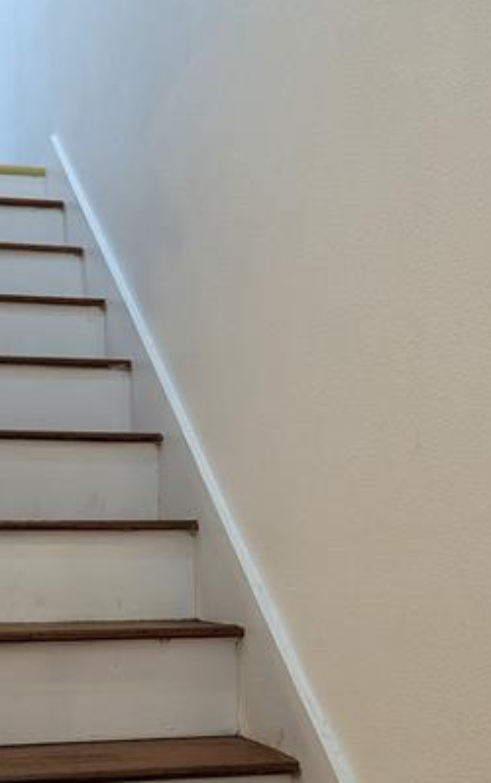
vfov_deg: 39.1
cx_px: 47
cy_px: 650
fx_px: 1047
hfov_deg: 25.5
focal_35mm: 49
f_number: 1.85
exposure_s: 1/120
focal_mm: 6.81
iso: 264
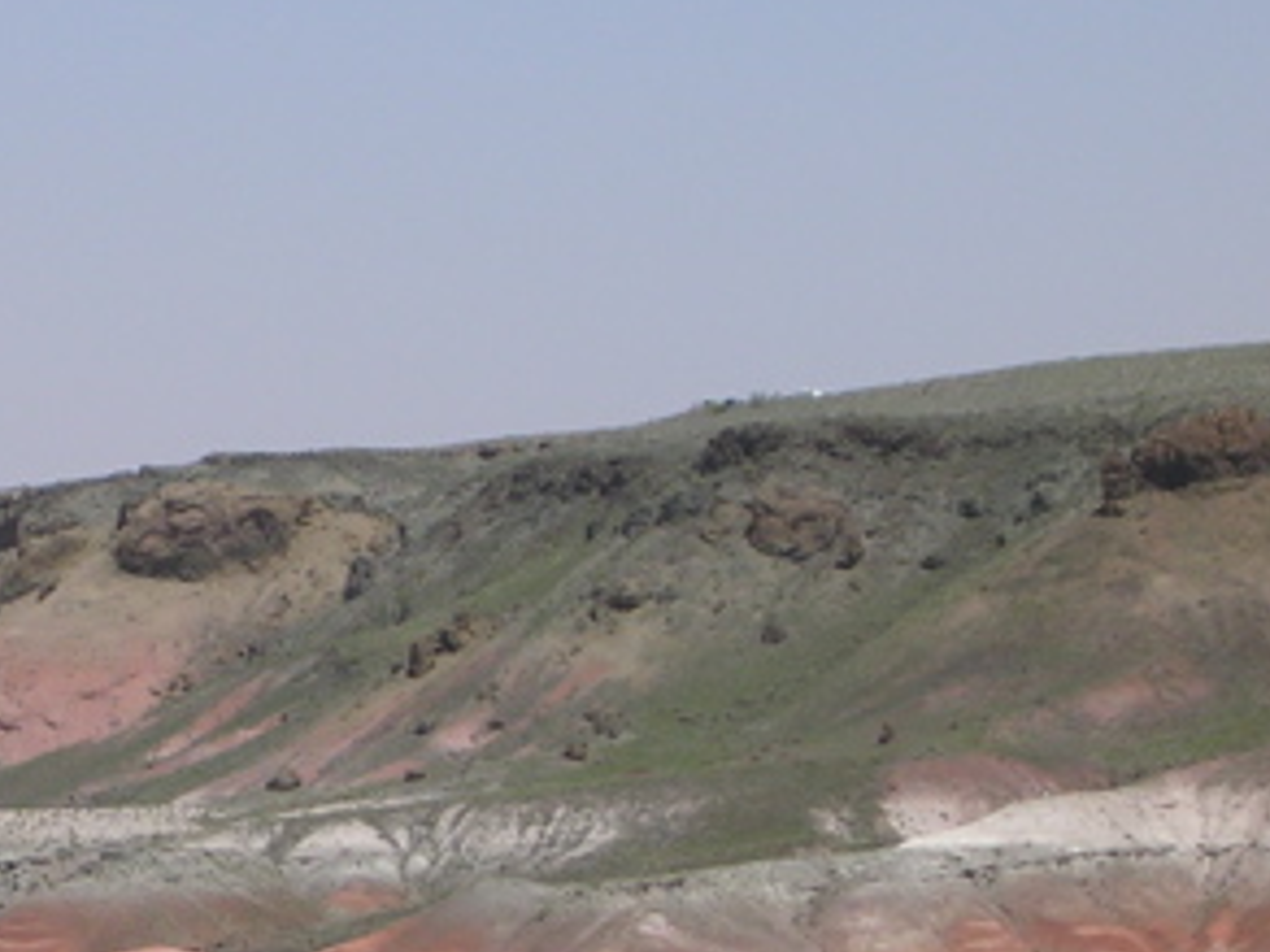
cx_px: -30
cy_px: 778
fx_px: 9245
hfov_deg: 7.8
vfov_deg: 5.9
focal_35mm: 252
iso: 50
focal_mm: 17.4
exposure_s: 1/546
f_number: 4.9
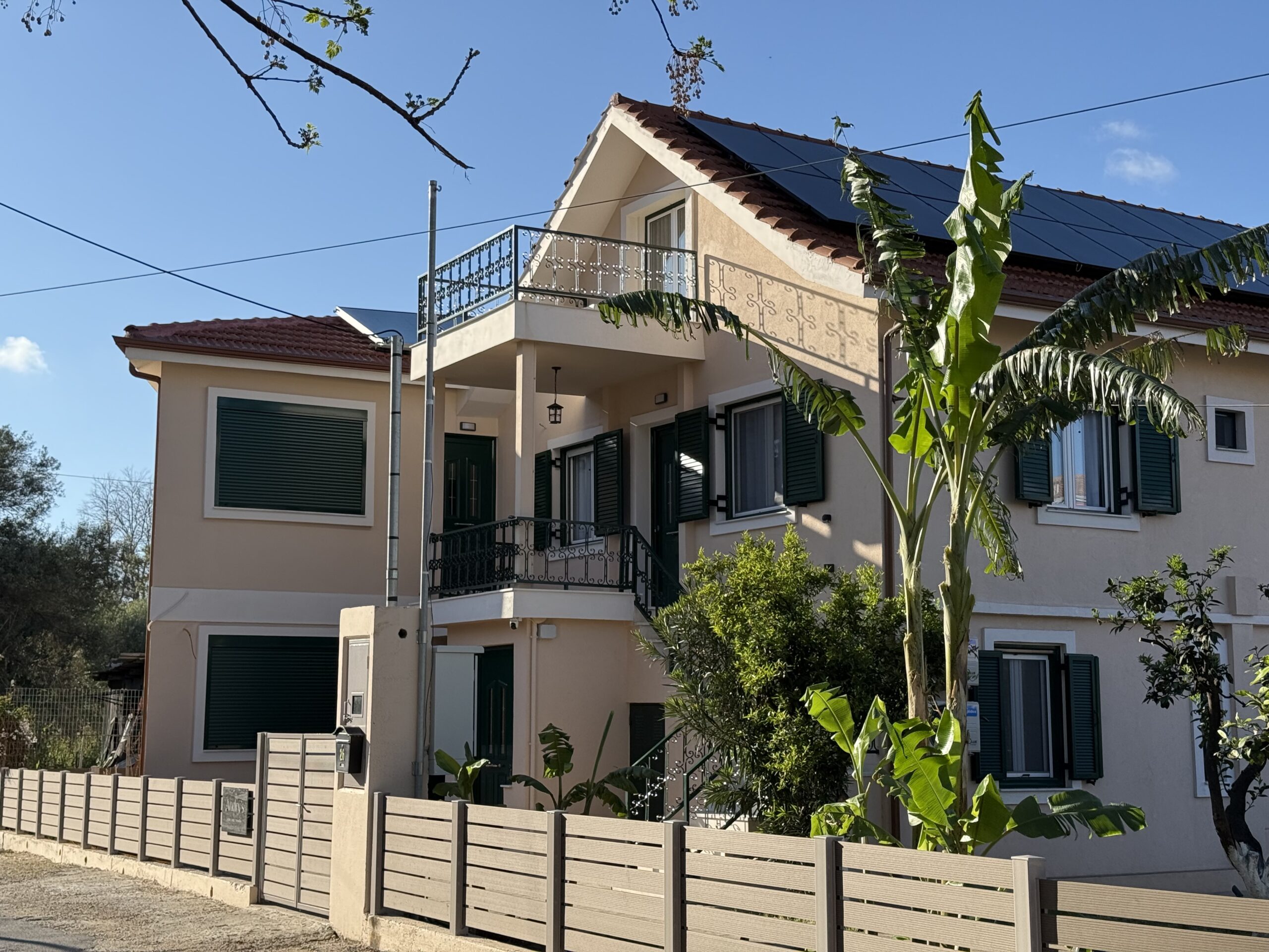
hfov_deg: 39.7
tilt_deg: +7.2
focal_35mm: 48
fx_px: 1760
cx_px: 634
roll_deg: -0.7
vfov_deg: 30.3
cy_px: 476
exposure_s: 1/2762
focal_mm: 6.76
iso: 64
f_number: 1.78
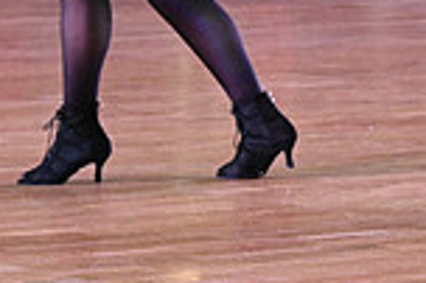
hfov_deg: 5.9
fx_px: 4066
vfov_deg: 4.0
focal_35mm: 344
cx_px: 664
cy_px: -195
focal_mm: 90
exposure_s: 1/320
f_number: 5.6
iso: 6400
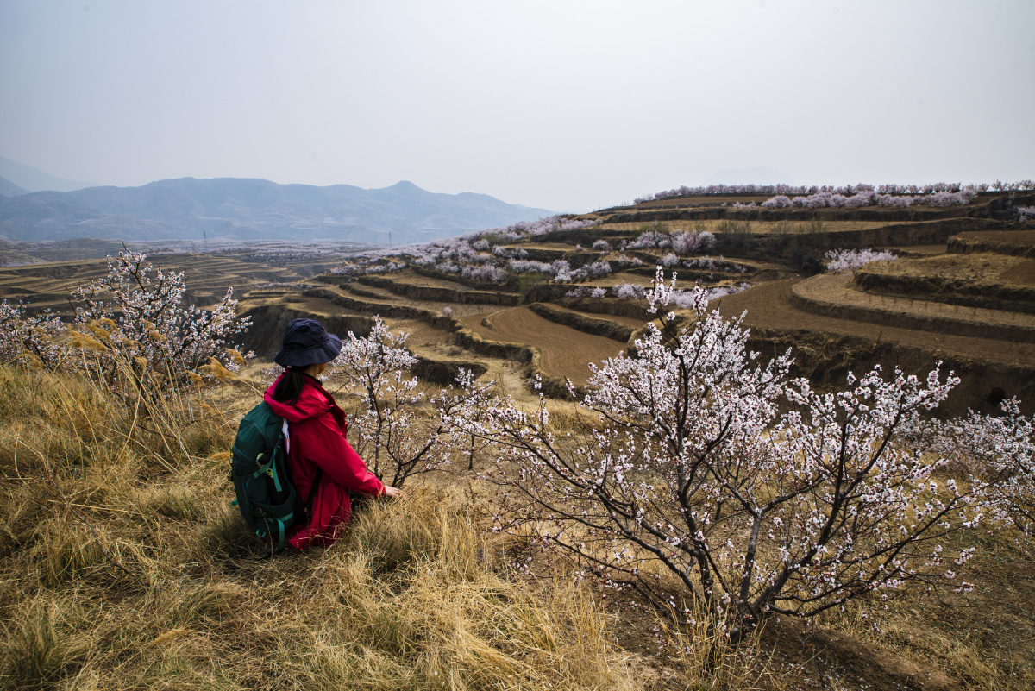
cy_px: 346
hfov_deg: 73.7
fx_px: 690
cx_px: 518
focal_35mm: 24
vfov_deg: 53.2
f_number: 9
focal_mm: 24
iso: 100
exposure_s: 1/400
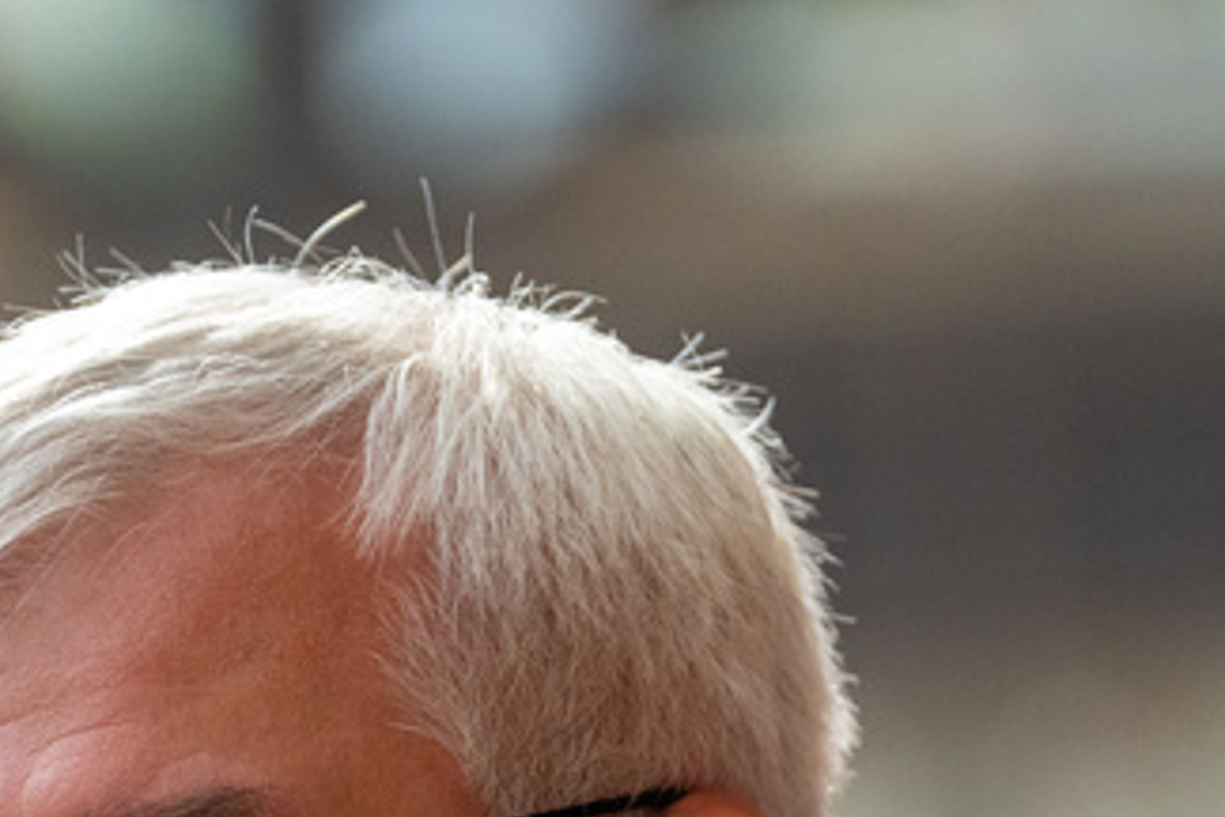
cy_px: 1199
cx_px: 185
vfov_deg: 2.6
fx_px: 18306
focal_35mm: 538
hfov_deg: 3.8
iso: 3200
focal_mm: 170
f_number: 2.8
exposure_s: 1/1600
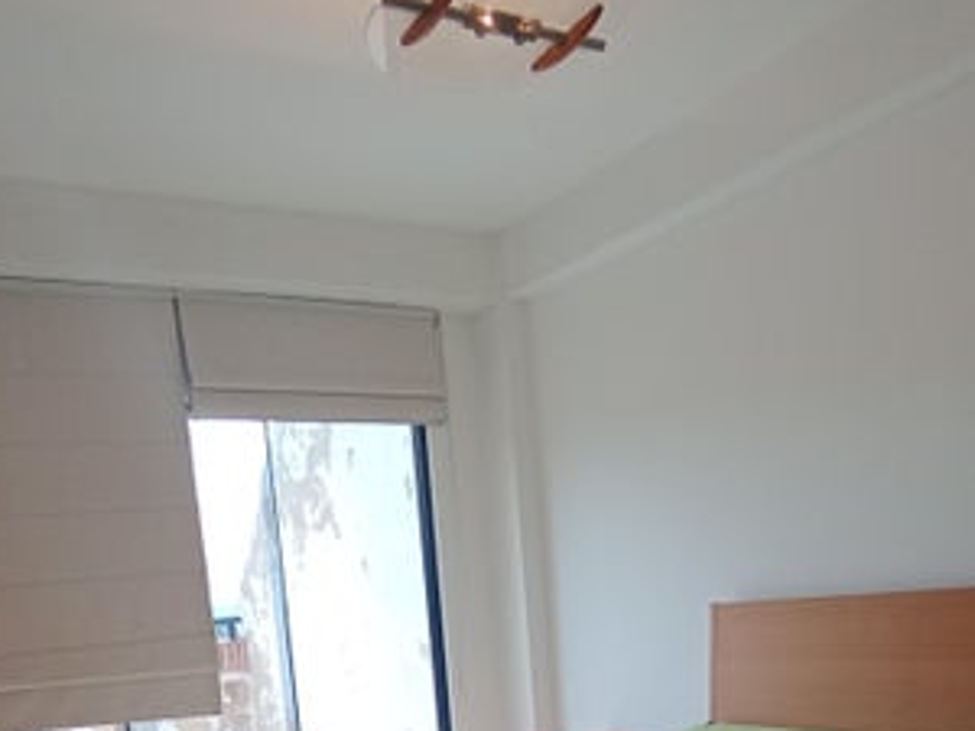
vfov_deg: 38.0
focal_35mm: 32
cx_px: 370
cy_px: 773
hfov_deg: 56.2
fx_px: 901
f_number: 2.2
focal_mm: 1.65
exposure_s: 1/120
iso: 159
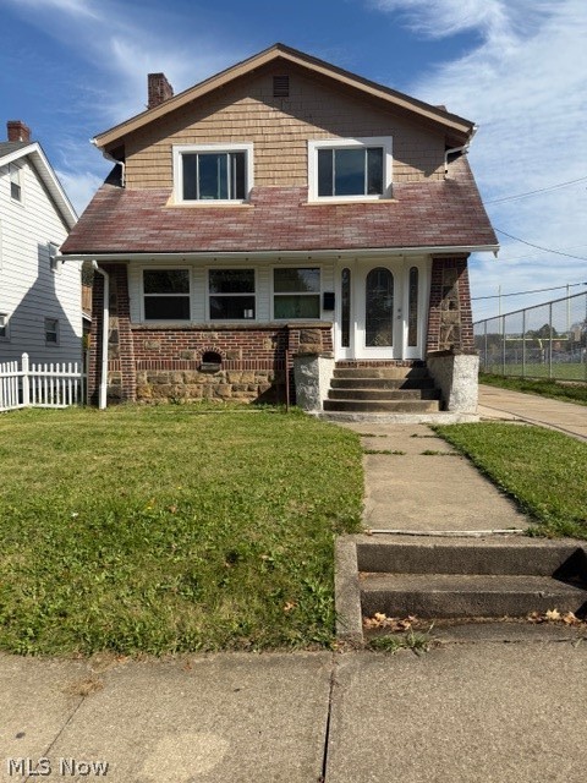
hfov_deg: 56.8
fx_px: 543
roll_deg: +1.2
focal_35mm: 24
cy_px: 392
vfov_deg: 71.6
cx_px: 294
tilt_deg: -3.0
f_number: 1.78
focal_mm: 6.76
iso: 80
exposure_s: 1/5319
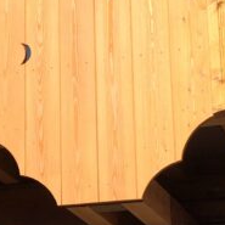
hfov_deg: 11.8
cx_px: -112
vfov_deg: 12.3
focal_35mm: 142
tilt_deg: +18.8
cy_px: 101
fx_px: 1044
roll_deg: -2.7
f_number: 2.2
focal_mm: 4.15
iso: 32
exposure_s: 1/2740
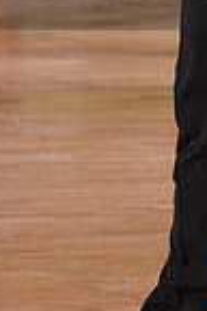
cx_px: 299
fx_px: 5476
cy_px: -41
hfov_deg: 2.2
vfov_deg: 3.2
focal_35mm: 635
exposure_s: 1/200
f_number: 5.6
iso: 3200
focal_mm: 158
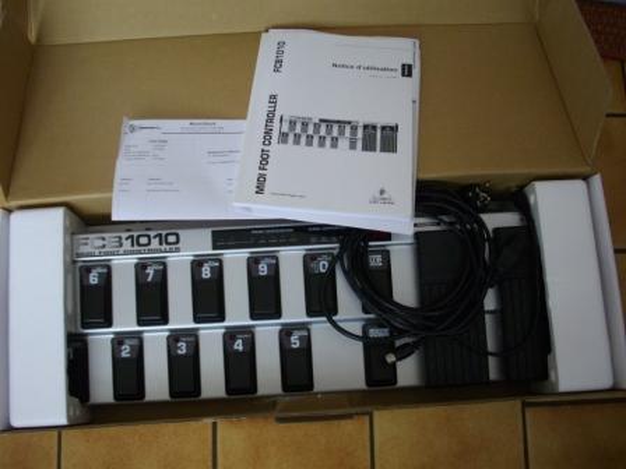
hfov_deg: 50.1
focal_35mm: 37
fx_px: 669
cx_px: 313
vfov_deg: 38.7
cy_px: 234
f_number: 2.8
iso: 200
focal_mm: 6.2
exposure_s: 1/80
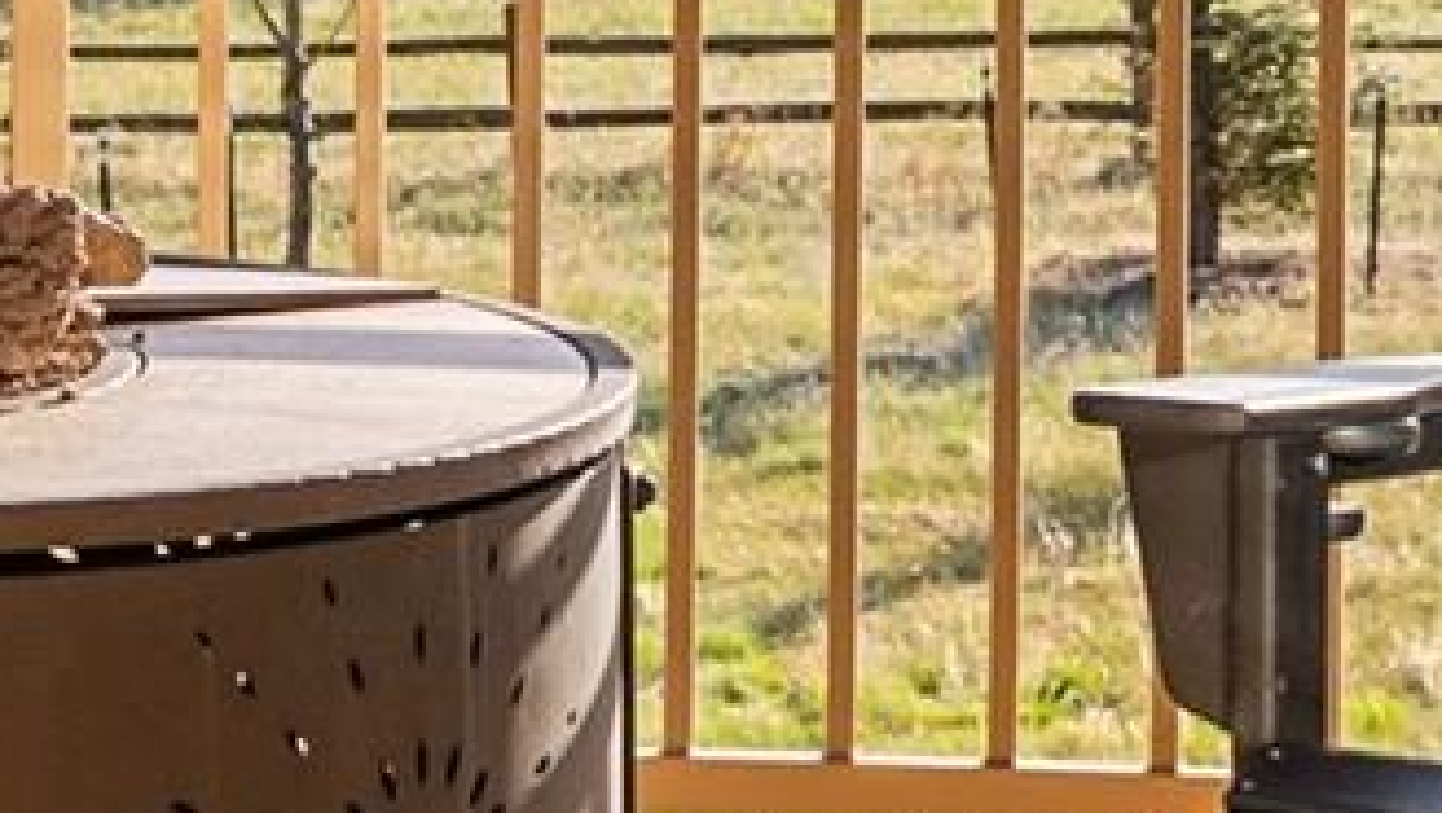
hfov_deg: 8.3
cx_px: -125
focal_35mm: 258
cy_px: -1072
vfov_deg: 4.6
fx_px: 9871
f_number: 10
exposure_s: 1/80
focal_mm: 50
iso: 200
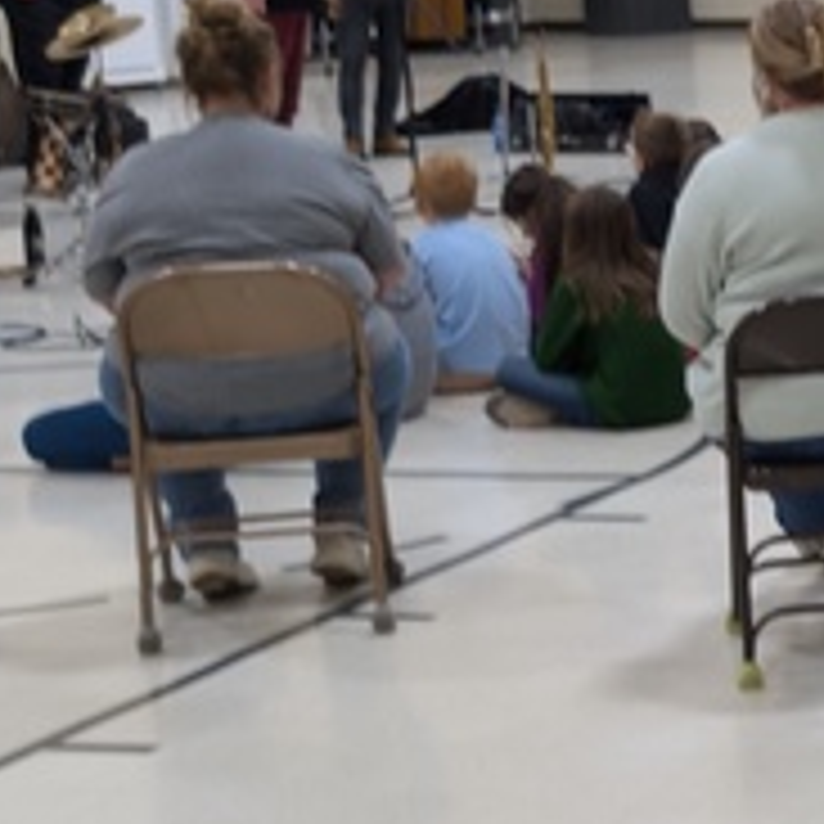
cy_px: 322
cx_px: 1643
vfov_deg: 14.6
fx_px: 3205
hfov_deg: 12.8
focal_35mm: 119
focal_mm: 6.9
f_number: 1.68
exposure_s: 1/22.7
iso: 40
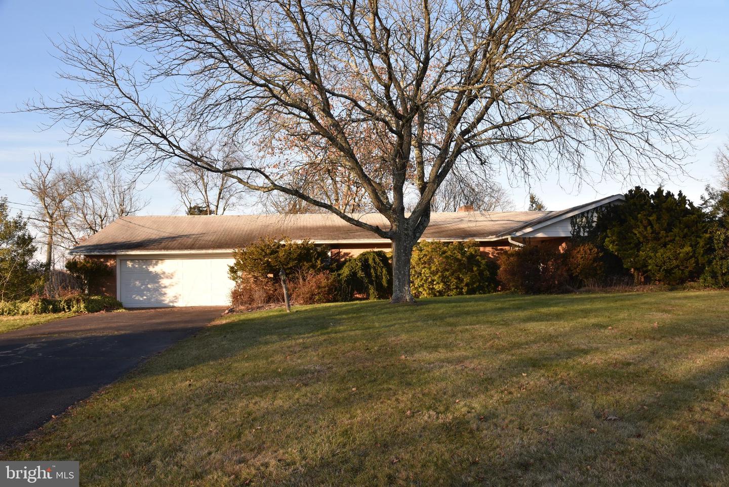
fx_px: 567
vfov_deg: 46.4
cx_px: 364
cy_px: 244
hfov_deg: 65.5
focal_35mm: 28
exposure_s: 1/400
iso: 1000
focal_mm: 28
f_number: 10
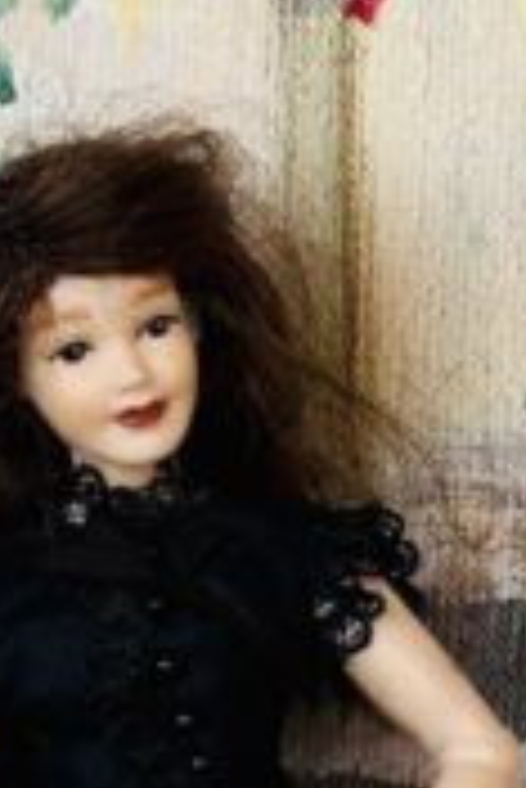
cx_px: 184
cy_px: 752
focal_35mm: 114
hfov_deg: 12.0
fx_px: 2493
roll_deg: -0.3
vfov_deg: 17.6
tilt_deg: -12.0
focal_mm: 6.86
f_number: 1.78
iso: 64
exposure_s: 1/351
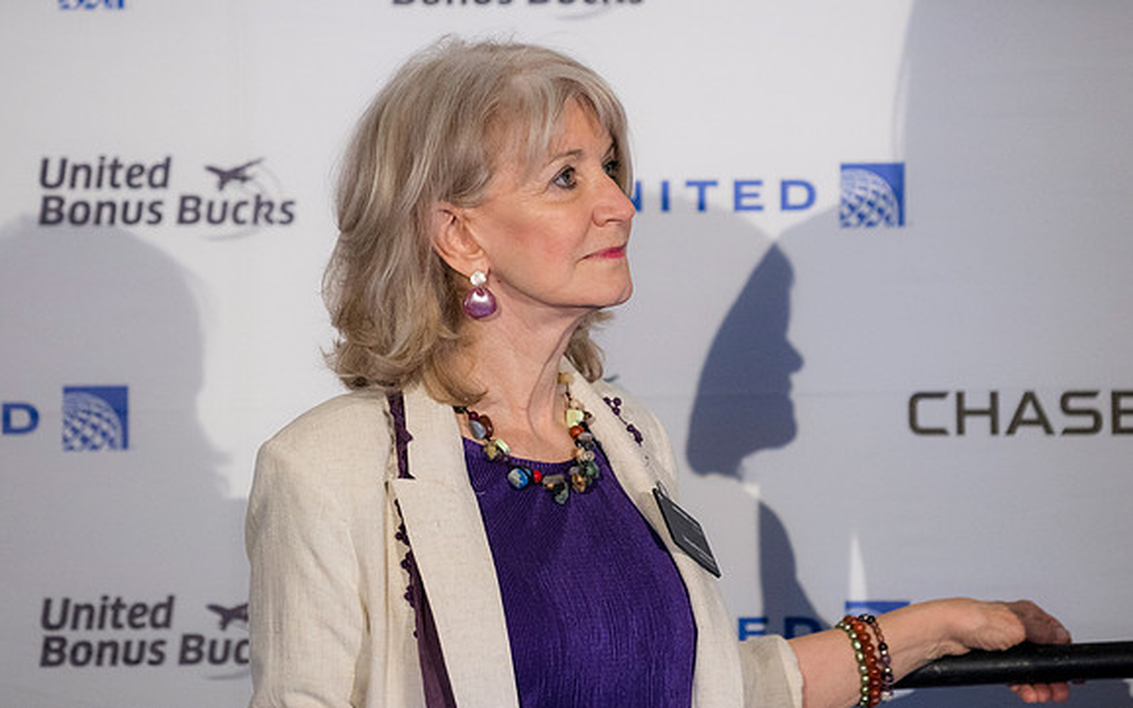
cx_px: 566
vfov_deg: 5.7
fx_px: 7101
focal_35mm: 230
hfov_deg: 9.1
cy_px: 331
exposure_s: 1/200
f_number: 2.8
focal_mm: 150
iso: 900
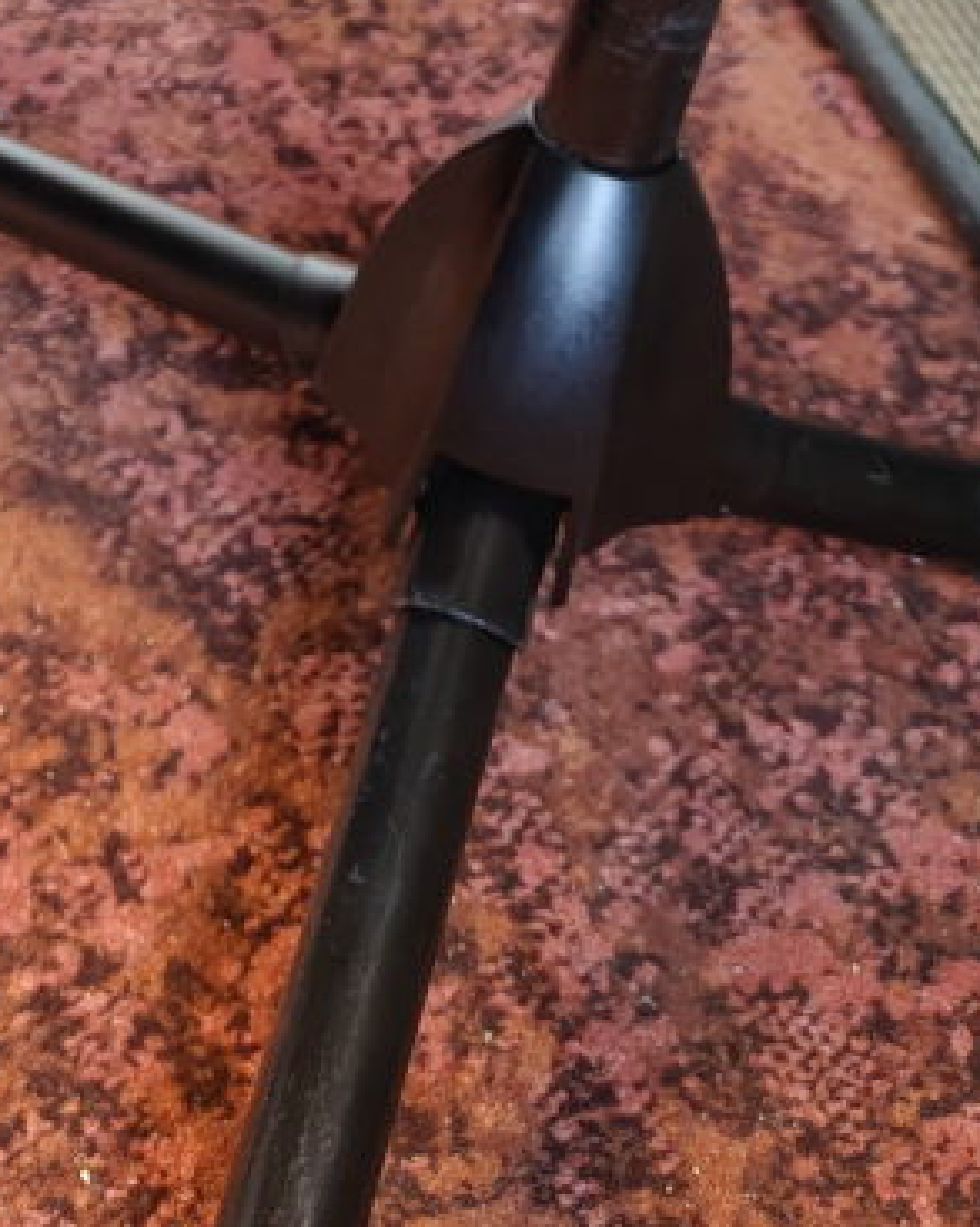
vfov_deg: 24.5
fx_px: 2505
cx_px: 80
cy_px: -304
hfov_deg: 21.6
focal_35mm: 69
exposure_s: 1/120
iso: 3200
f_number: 1.8
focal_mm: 5.59
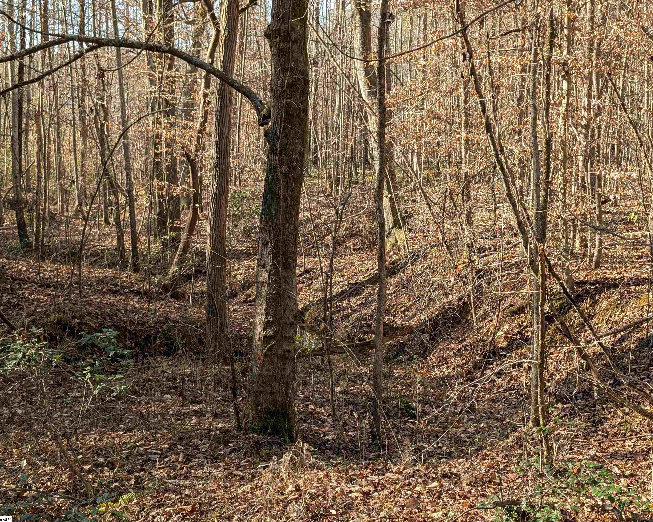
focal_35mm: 51
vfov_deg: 29.7
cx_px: 338
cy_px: 261
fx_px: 986
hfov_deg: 36.7
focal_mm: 6.9
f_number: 1.68
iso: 20
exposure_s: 1/158
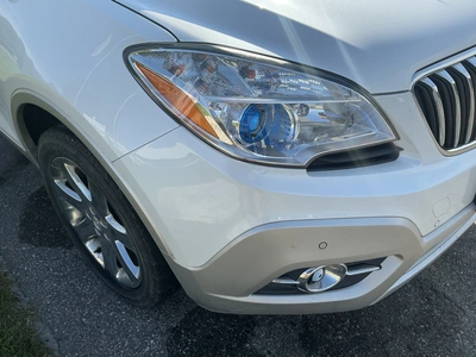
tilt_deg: -35.2
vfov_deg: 49.7
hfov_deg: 63.4
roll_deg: +2.4
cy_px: 178
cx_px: 238
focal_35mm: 28
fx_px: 385
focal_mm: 3
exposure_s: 1/1015
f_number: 1.8
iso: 25
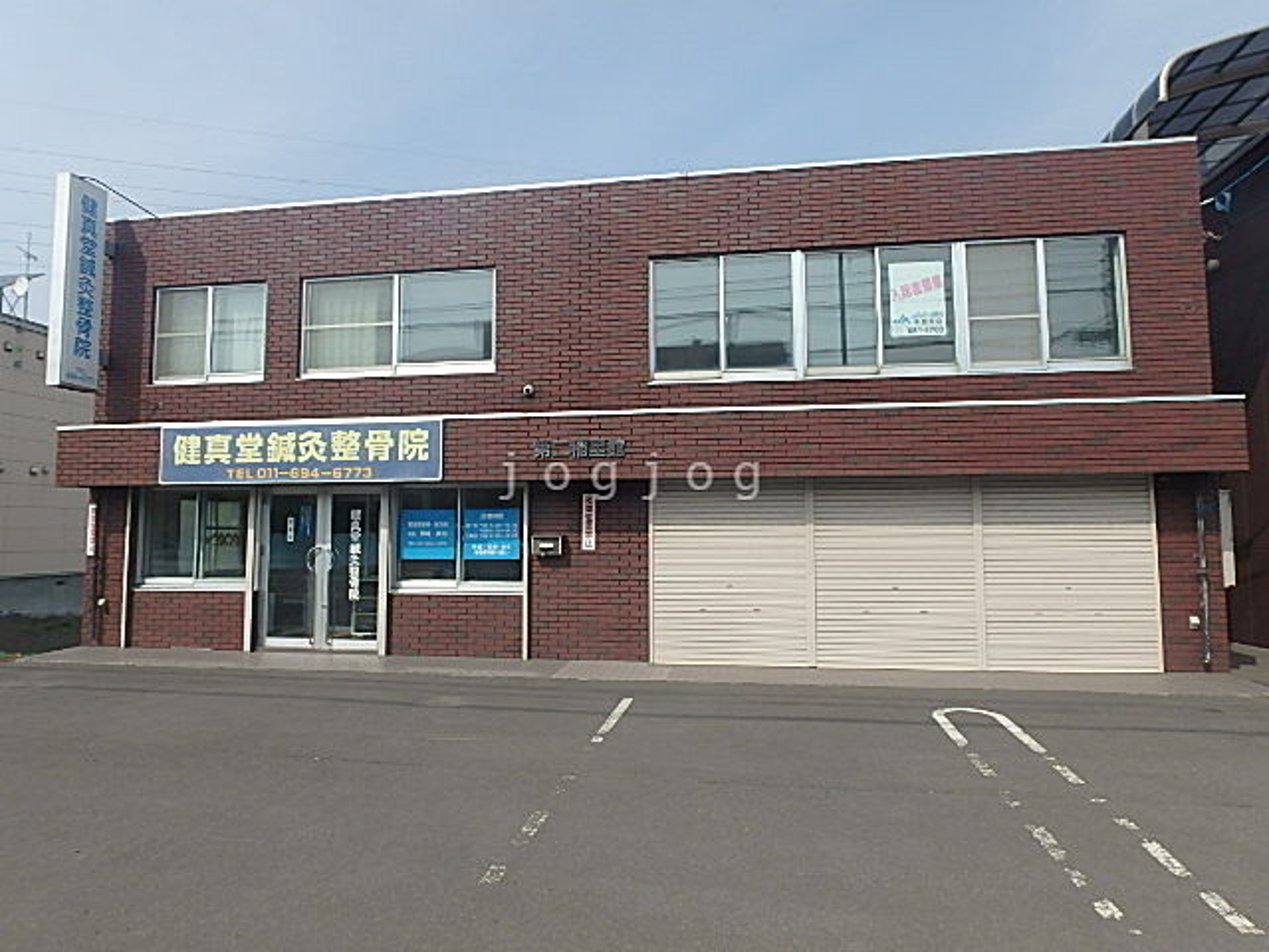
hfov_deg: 79.0
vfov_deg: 63.4
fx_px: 770
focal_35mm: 21
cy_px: 476
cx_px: 634
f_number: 6
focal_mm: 3.7
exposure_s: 1/500
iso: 125
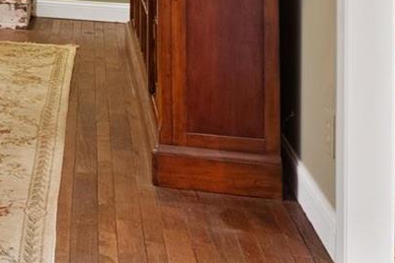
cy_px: -128
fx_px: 790
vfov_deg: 17.2
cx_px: -177
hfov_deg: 23.3
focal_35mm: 72
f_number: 7.1
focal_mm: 9
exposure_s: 1.3
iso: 400
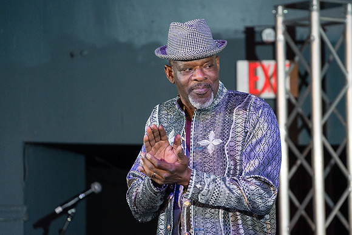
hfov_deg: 7.2
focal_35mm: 286
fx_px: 2798
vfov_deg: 4.8
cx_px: 200
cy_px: 101
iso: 3200
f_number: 4
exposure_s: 1/250
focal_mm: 200
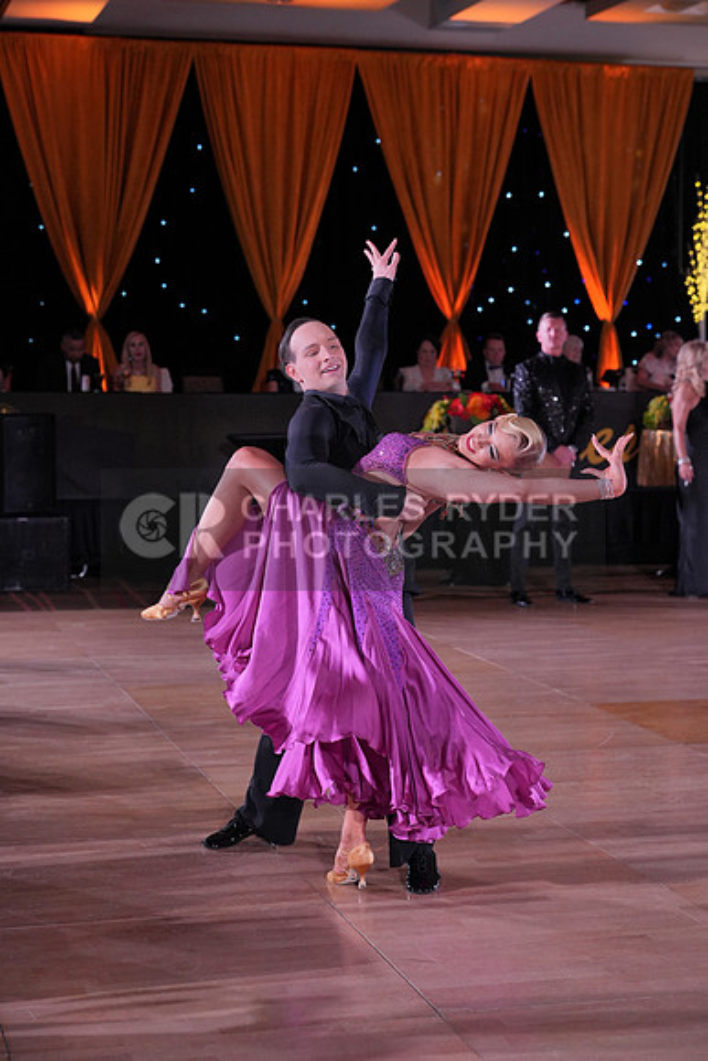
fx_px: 1916
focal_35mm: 65
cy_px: 530
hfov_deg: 20.9
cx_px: 354
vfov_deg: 31.0
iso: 1600
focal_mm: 65
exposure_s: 1/400
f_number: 4
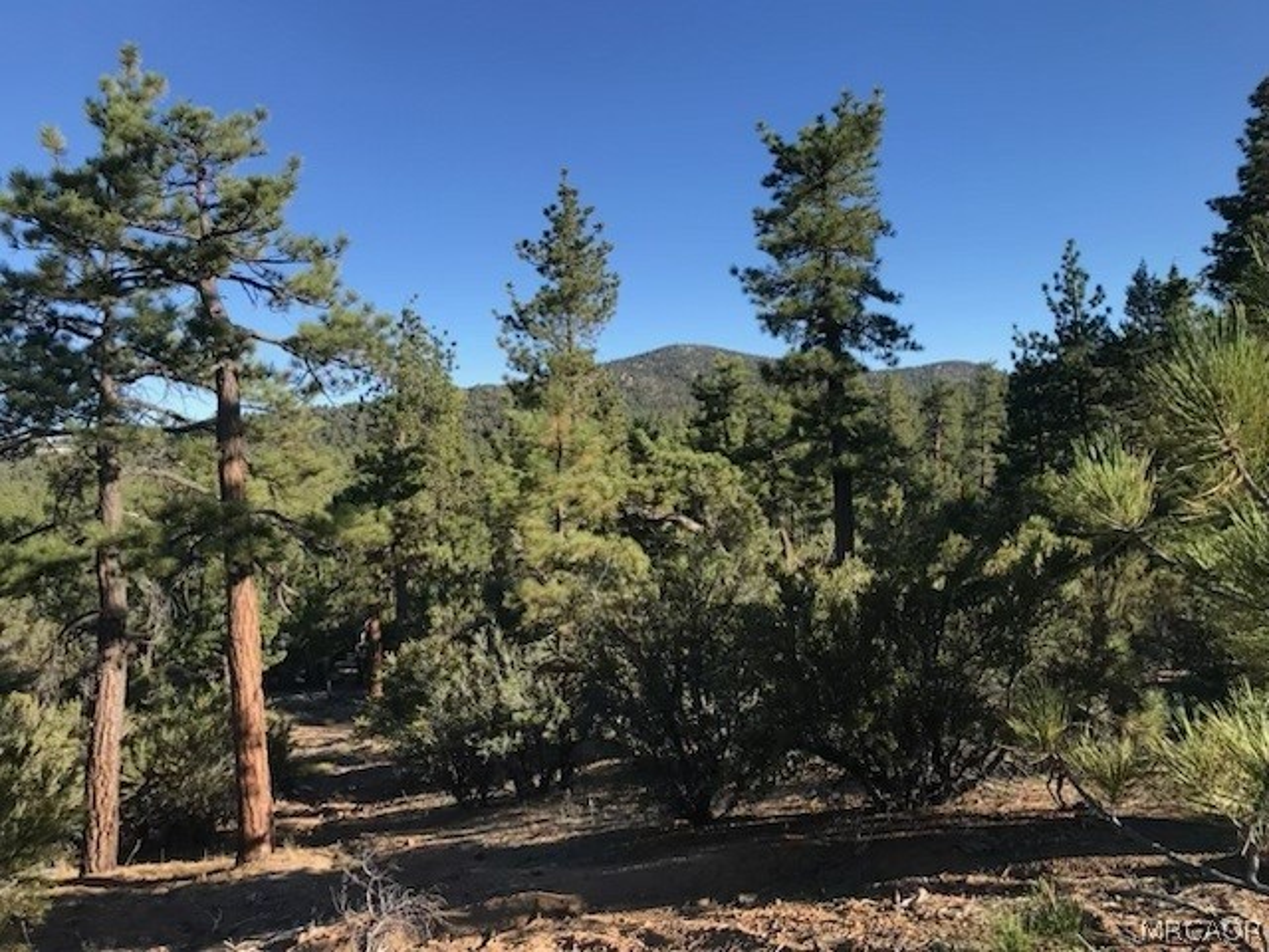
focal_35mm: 28
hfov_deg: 63.4
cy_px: 476
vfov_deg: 49.7
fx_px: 1026
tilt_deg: -1.2
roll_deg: +4.1
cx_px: 634
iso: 20
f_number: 1.8
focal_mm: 3.99
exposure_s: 1/1212
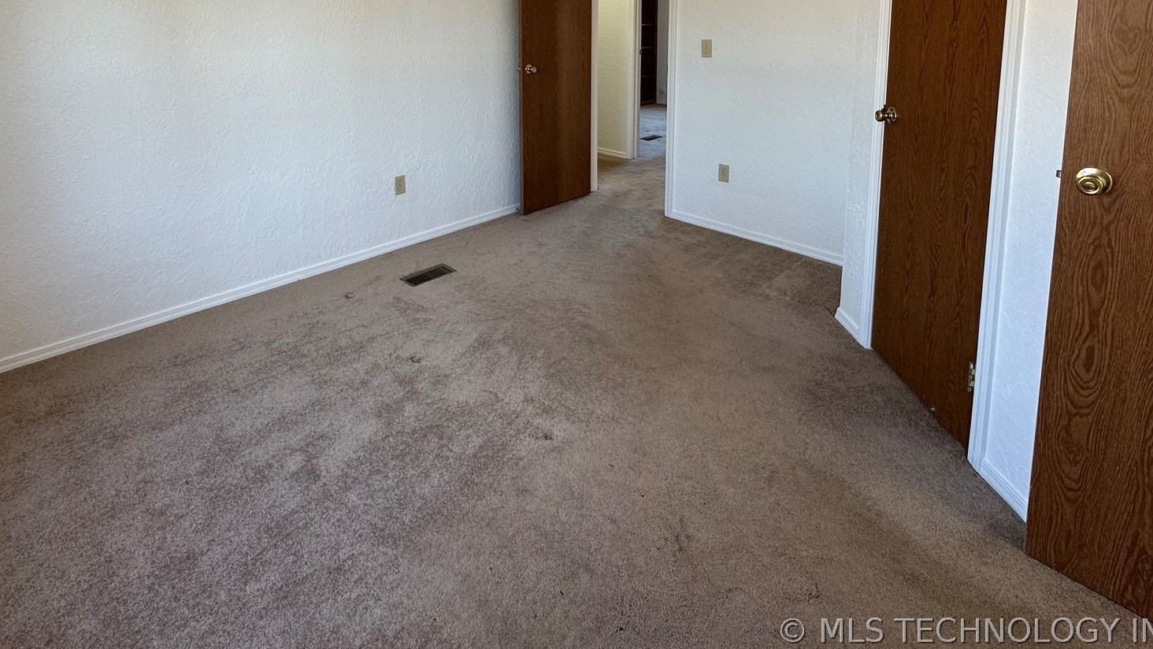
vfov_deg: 50.8
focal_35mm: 20
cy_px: 90
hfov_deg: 86.5
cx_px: 531
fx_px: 612
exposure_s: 1/120
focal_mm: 2.22
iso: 125
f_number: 2.2
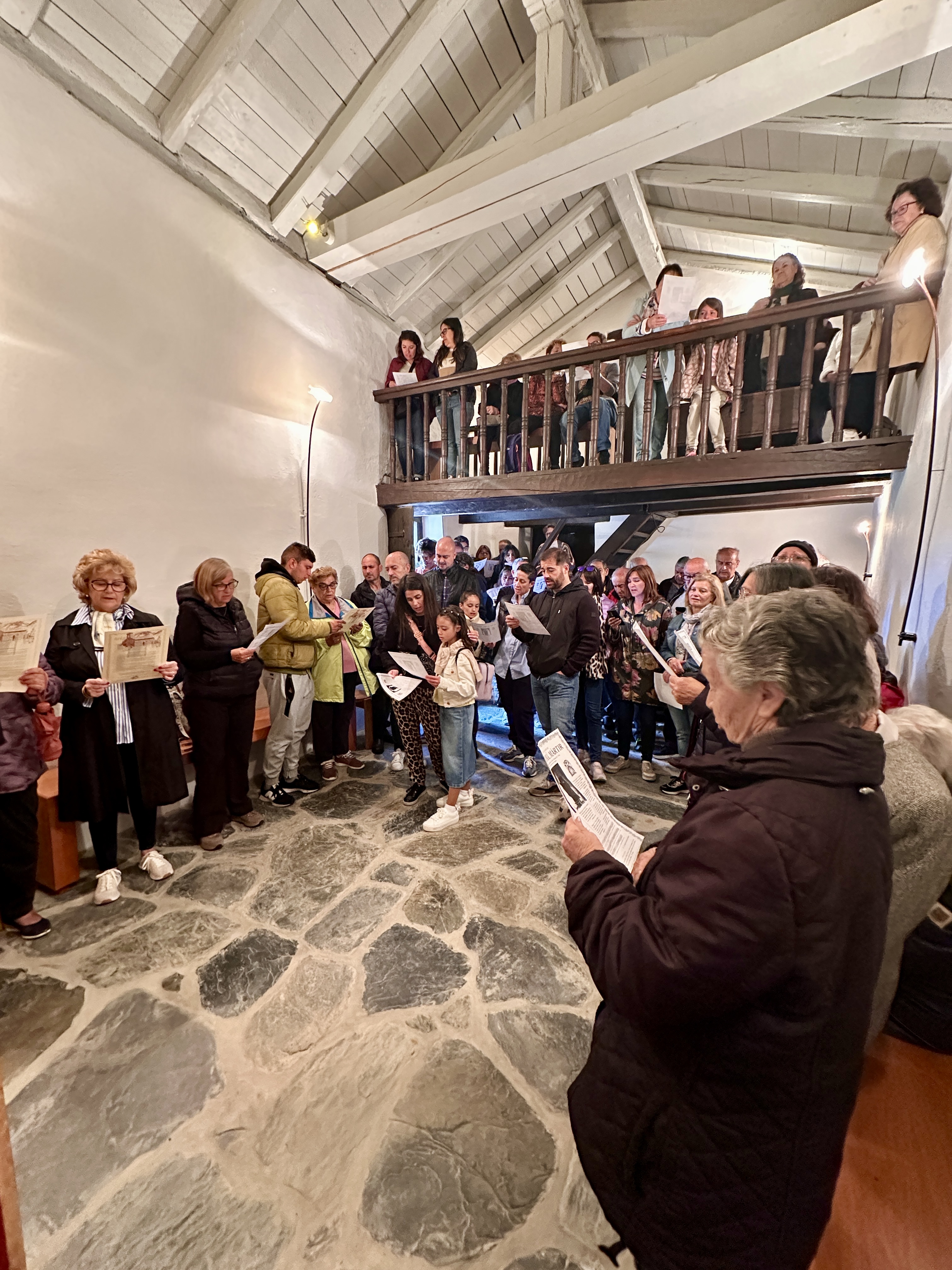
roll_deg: -0.7
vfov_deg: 102.1
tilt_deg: -6.9
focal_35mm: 14
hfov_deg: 85.7
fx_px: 513
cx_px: 476
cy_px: 635
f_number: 2.2
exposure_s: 1/50
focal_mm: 2.22
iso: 1000
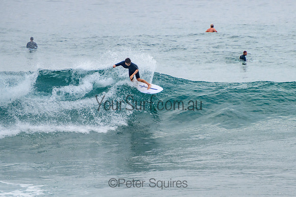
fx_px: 4518
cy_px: 96
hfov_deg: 3.8
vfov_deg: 2.5
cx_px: 203
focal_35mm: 549
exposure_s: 1/1250
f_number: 5.6
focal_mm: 400
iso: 500
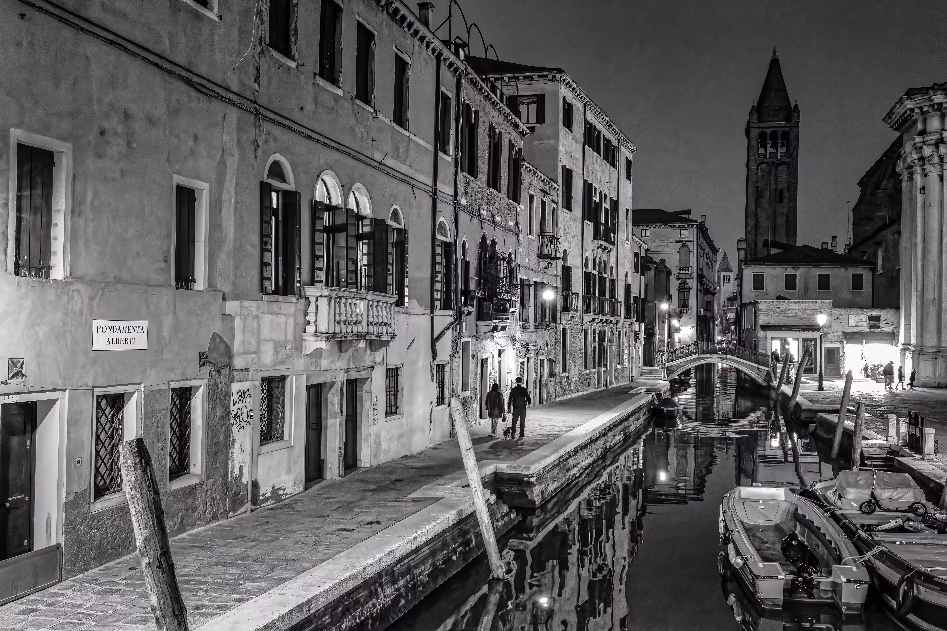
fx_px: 921
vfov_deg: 37.9
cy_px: 316
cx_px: 474
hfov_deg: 54.4
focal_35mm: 35
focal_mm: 23
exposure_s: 1/13
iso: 12800
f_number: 8
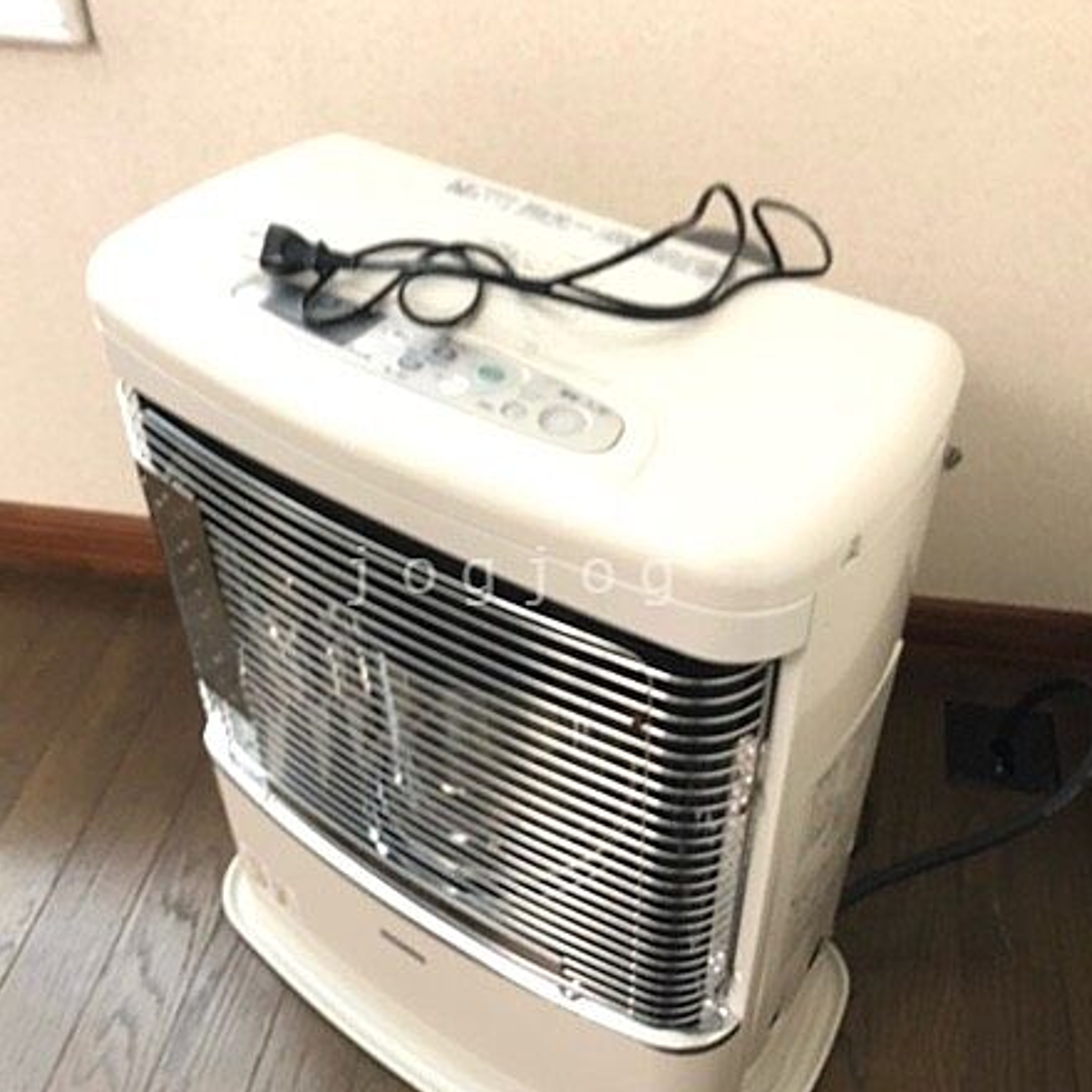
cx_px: 516
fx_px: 1285
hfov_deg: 46.0
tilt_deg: -41.1
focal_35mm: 36
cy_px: 576
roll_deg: +3.1
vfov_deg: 46.0
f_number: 1.8
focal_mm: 3.99
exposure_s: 1/9
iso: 100
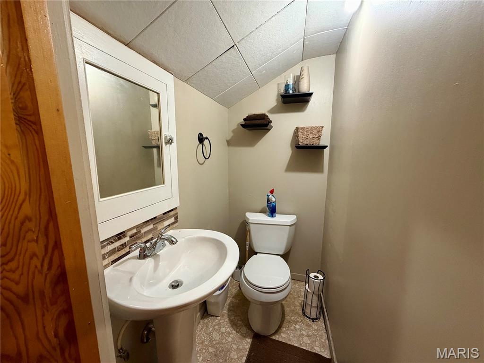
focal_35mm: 14
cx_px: 242
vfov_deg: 85.7
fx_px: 196
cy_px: 182
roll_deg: -0.4
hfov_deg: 102.1
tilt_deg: -11.2
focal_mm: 2.22
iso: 320
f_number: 2.2
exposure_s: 1/60
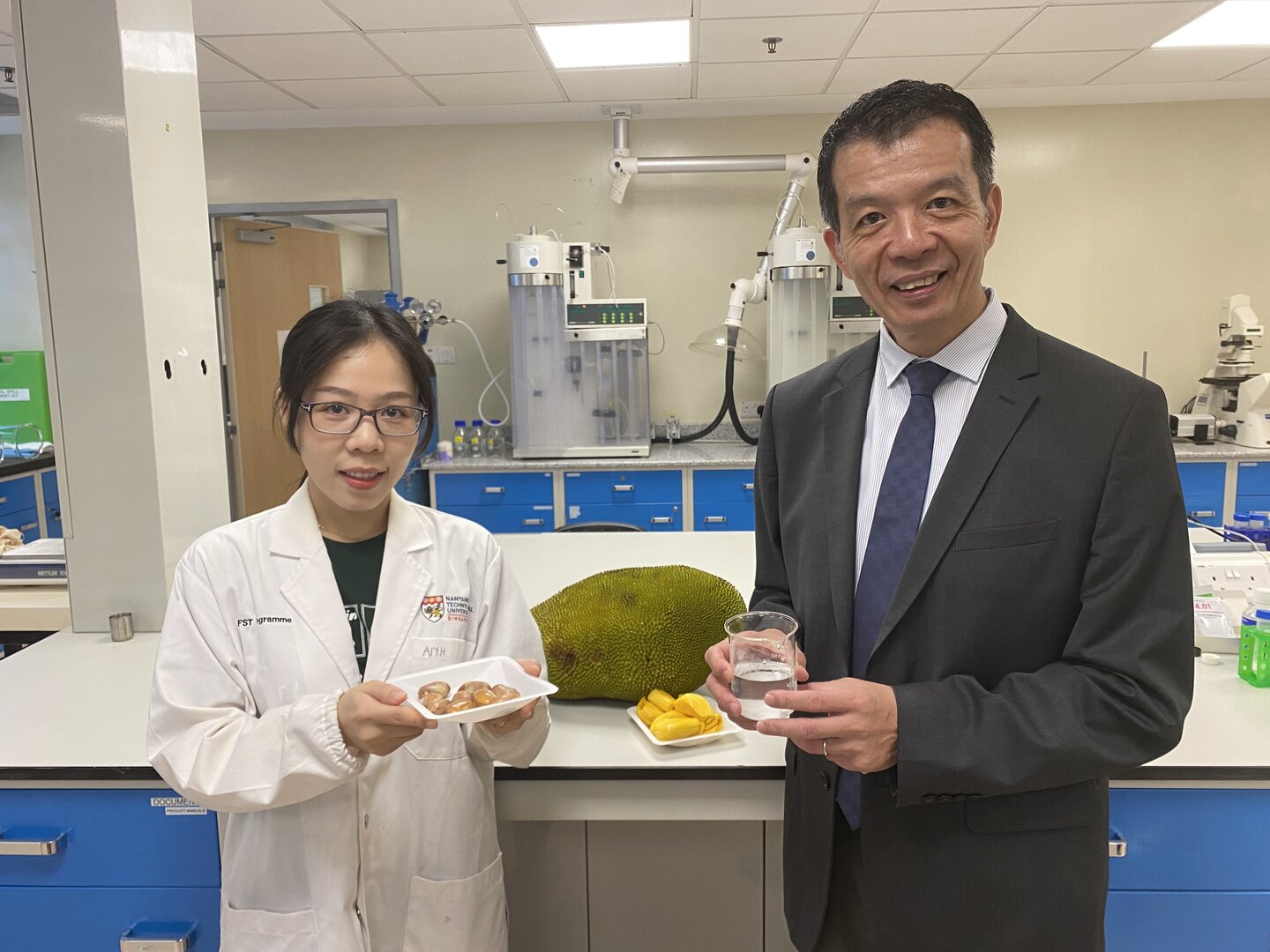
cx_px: 635
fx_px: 954
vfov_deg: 53.1
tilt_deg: -8.0
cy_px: 476
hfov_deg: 67.3
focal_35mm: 26
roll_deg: +0.6
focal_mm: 4.25
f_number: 1.8
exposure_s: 1/50
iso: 64
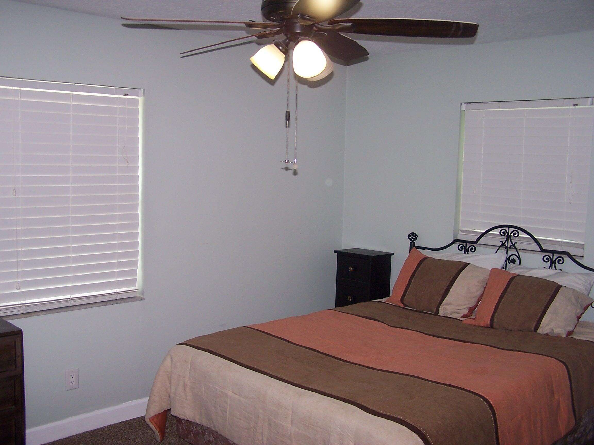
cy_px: 222
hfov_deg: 49.0
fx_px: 652
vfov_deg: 37.7
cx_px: 297
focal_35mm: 38
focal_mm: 6.3
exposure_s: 1/60
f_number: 2.8
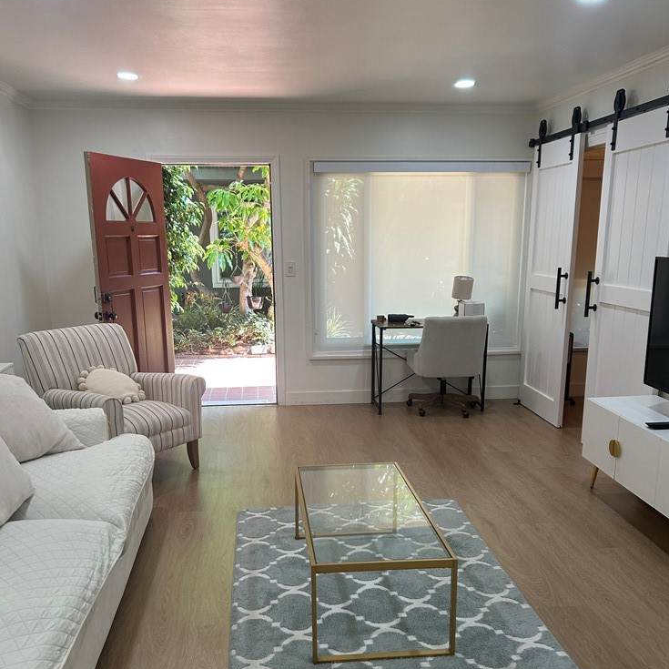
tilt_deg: -14.0
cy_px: 401
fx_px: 700
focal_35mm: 32
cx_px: 335
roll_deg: +0.5
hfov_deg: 51.1
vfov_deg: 50.8
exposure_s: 1/120
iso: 80
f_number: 1.5
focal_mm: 5.7
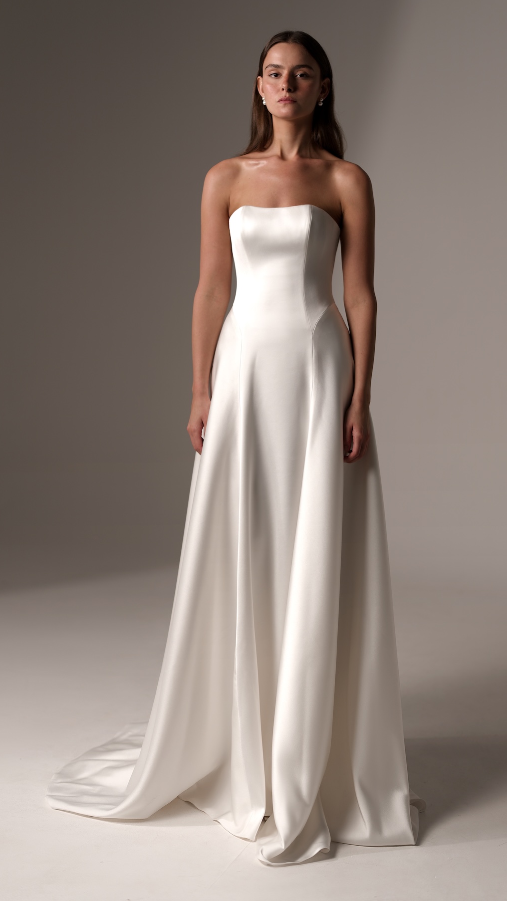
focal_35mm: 58
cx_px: 297
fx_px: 1386
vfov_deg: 36.0
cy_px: 403
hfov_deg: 20.7
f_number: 1.2
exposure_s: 1/400
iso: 50
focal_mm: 50
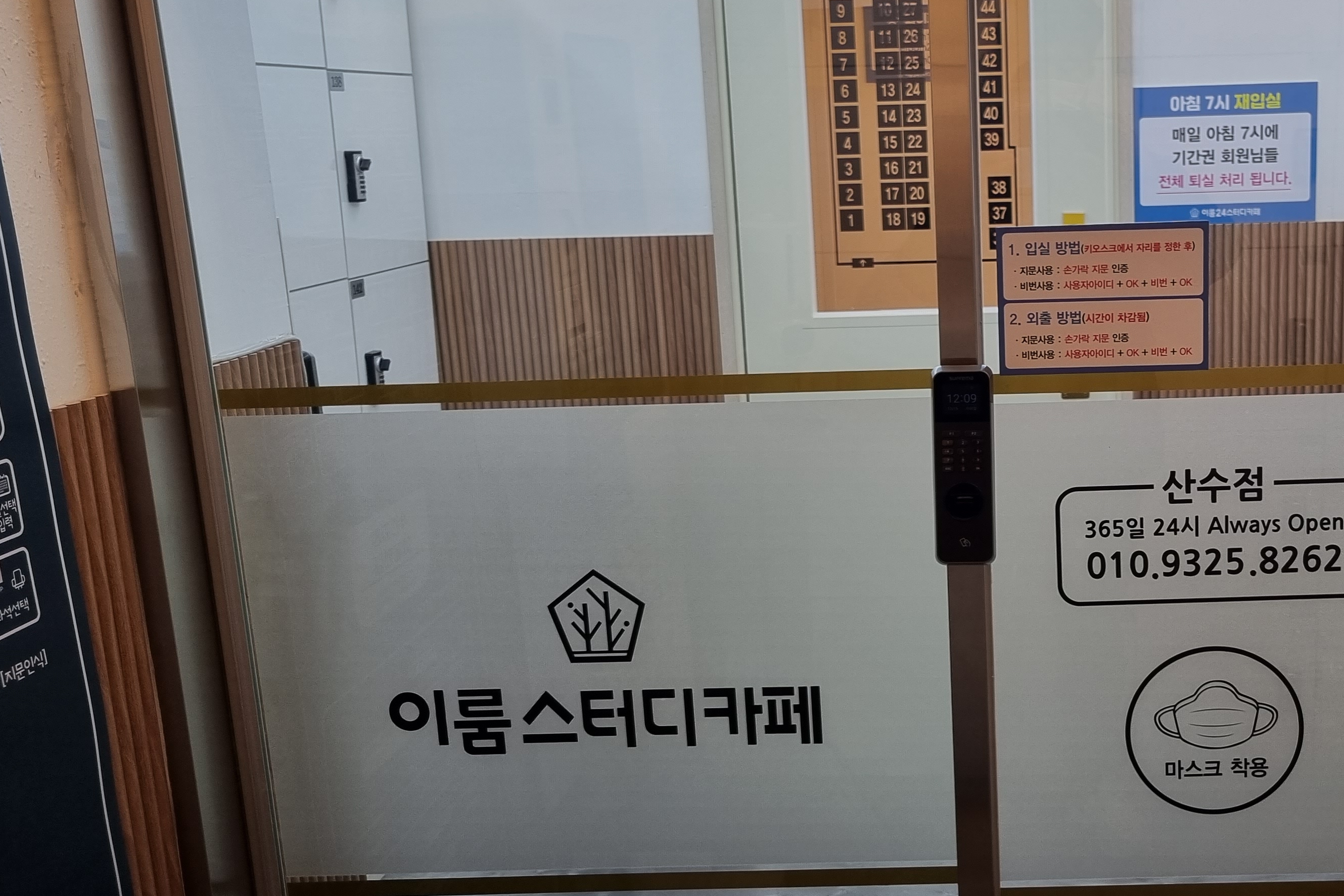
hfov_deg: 45.8
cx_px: 999
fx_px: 1531
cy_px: 443
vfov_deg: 32.6
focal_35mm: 41
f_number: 1.8
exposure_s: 1/192
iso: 50
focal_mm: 5.4
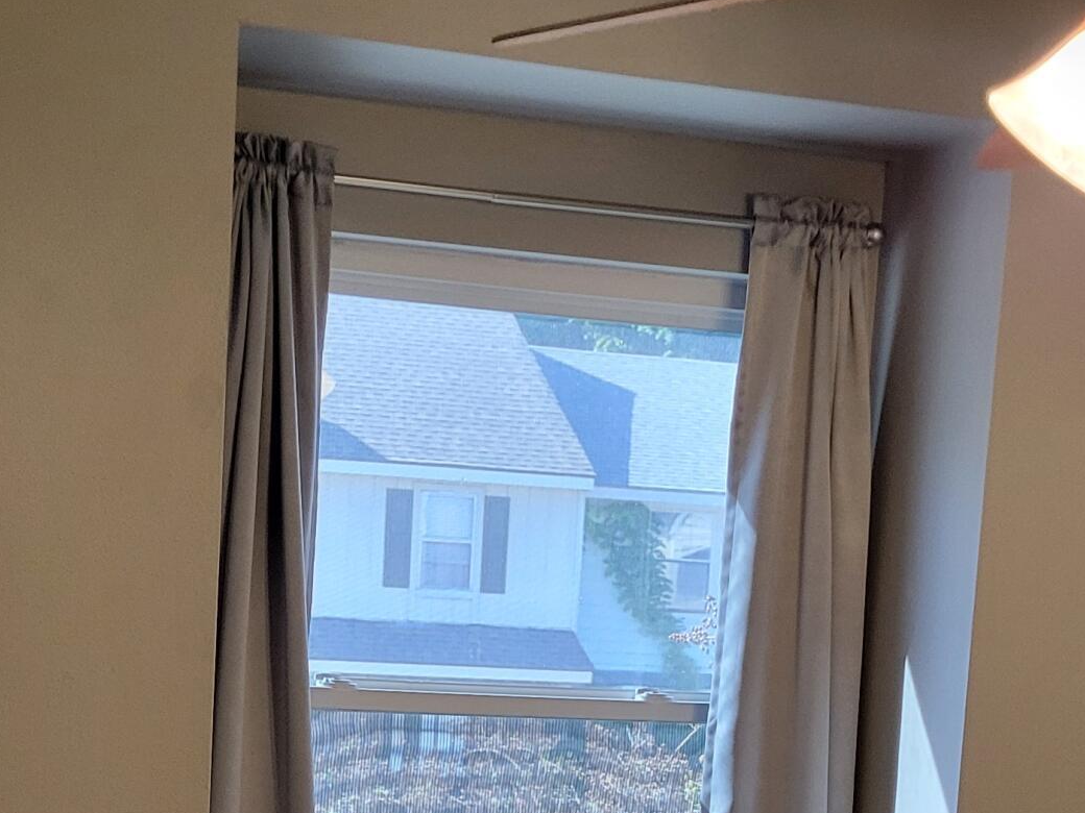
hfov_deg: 26.0
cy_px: 901
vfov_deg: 18.8
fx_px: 2351
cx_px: 589
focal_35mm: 75
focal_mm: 5.4
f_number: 1.8
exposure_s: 1/120
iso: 250
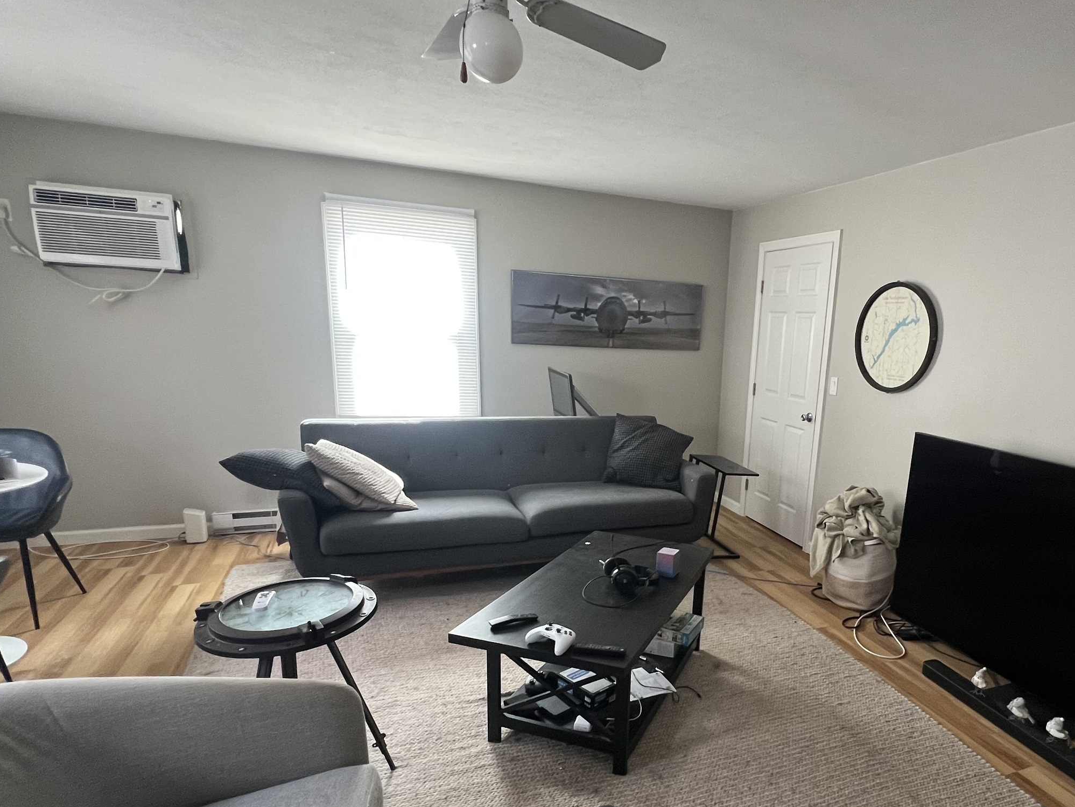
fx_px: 621
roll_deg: -3.4
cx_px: 676
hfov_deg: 80.1
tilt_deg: -13.5
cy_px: 487
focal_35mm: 20
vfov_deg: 65.3
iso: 250
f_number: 1.8
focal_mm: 1.57
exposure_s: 1/70
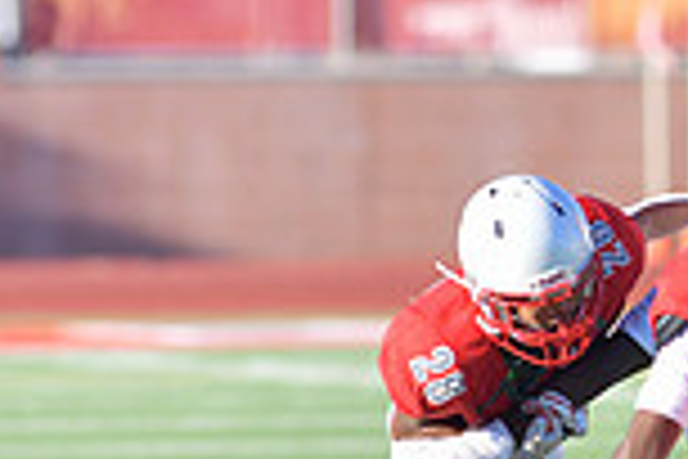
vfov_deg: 1.2
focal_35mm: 1136
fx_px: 21709
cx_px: 760
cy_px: 362
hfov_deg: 1.8
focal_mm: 300
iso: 800
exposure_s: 1/3200
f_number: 5
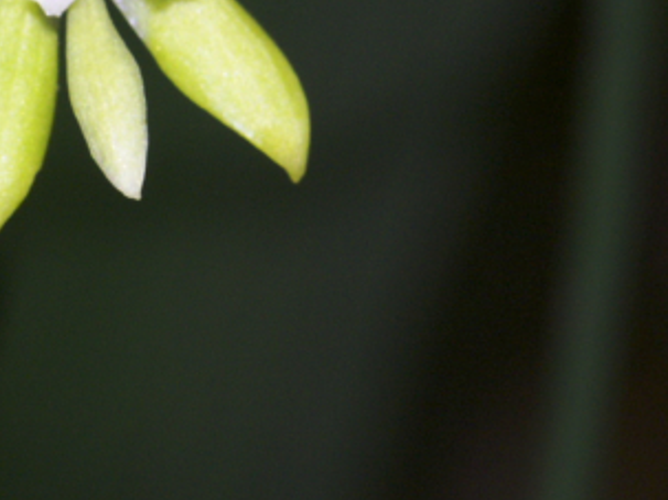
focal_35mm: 525
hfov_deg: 3.8
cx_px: 18
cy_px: 64
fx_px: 10127
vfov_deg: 2.8
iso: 100
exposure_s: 1/180
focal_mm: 50.48
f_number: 8
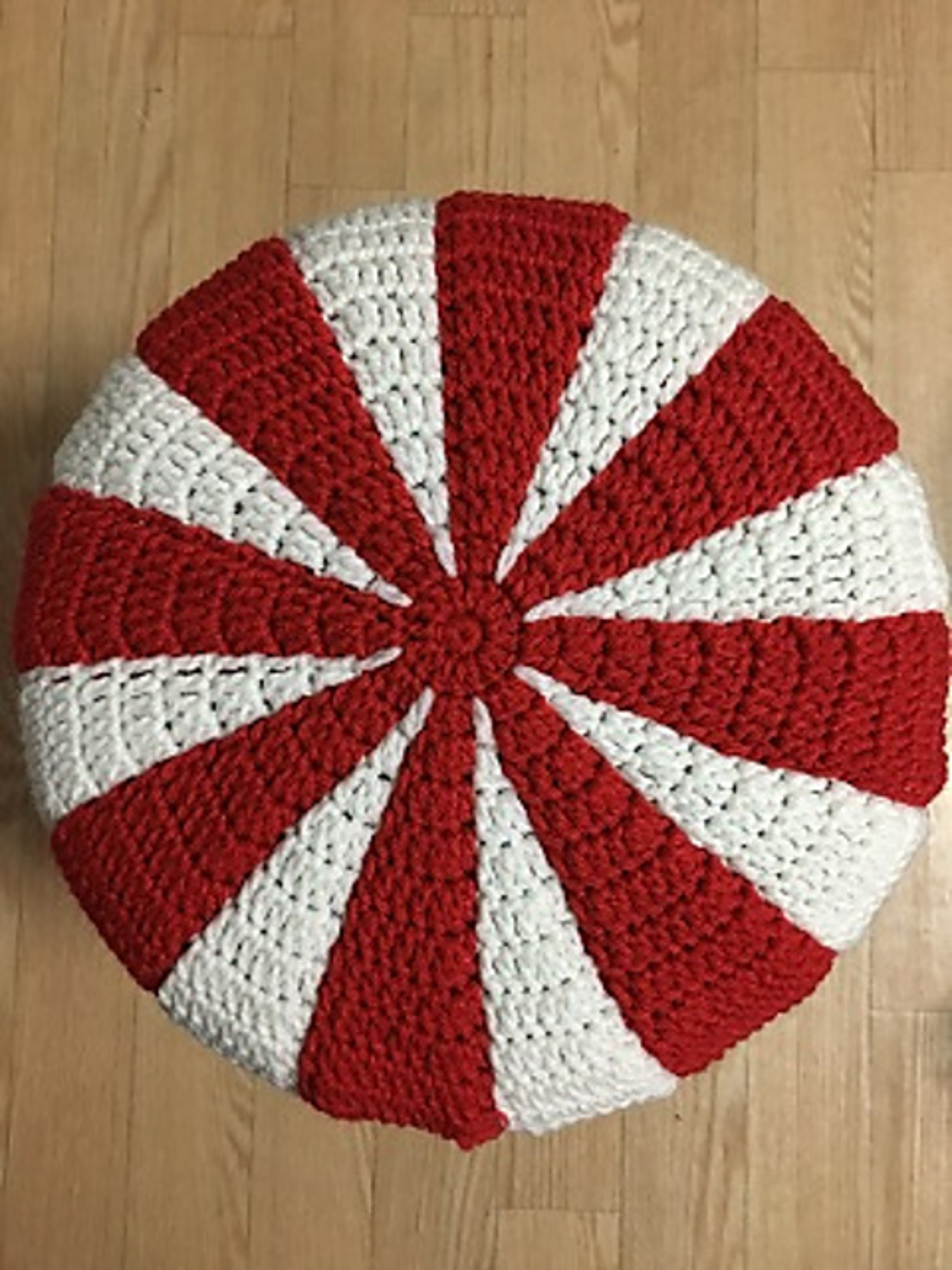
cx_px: 476
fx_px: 1063
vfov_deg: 61.7
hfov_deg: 48.2
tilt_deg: -86.3
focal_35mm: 29
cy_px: 635
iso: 50
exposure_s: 1/4
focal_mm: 4.15
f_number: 2.2
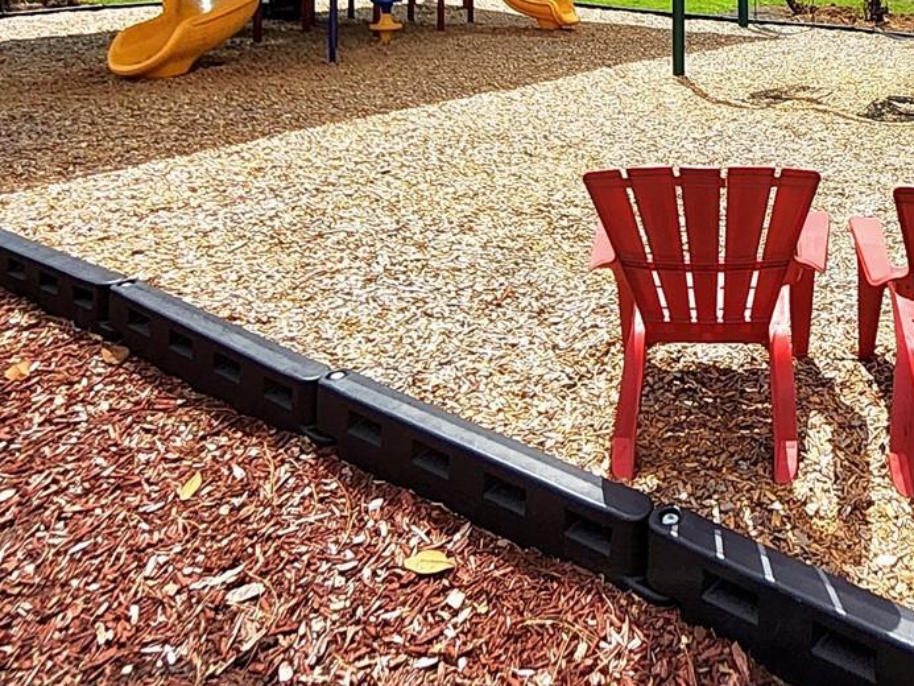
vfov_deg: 38.3
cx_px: 748
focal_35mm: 30
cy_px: -79
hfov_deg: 55.2
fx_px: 792
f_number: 2.2
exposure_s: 1/1250
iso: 32
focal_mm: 1.13
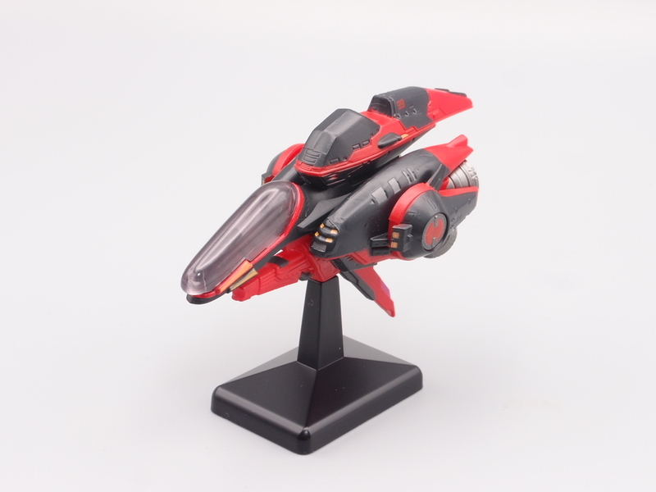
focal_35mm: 71
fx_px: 1346
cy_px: 246
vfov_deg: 20.7
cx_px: 328
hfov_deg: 27.4
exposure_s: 1/6
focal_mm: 15.27
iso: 100
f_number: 8
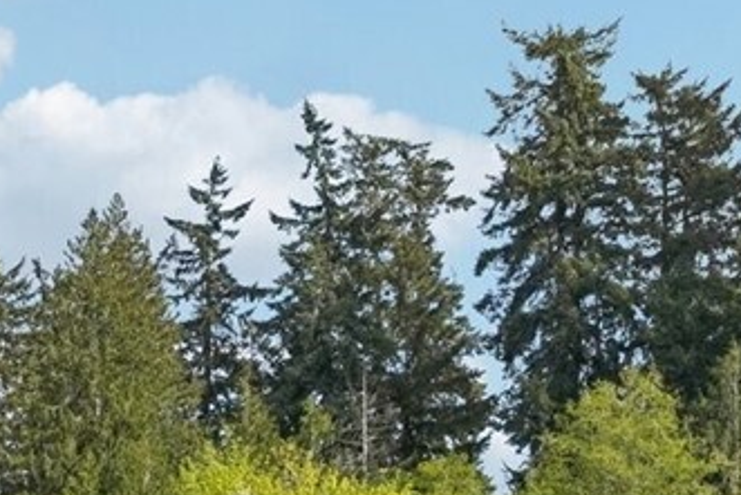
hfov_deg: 21.3
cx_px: -339
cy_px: 828
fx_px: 1688
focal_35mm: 82
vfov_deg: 15.0
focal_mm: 16
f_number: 8
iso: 1600
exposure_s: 1/1600
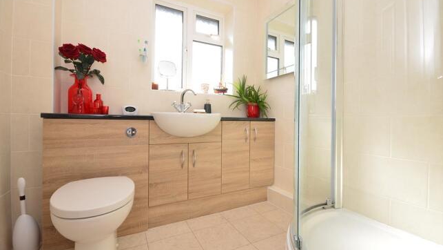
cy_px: 118
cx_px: 220
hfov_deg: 99.4
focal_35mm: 16
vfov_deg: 67.1
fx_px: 188
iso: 250
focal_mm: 10
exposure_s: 1/30
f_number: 10
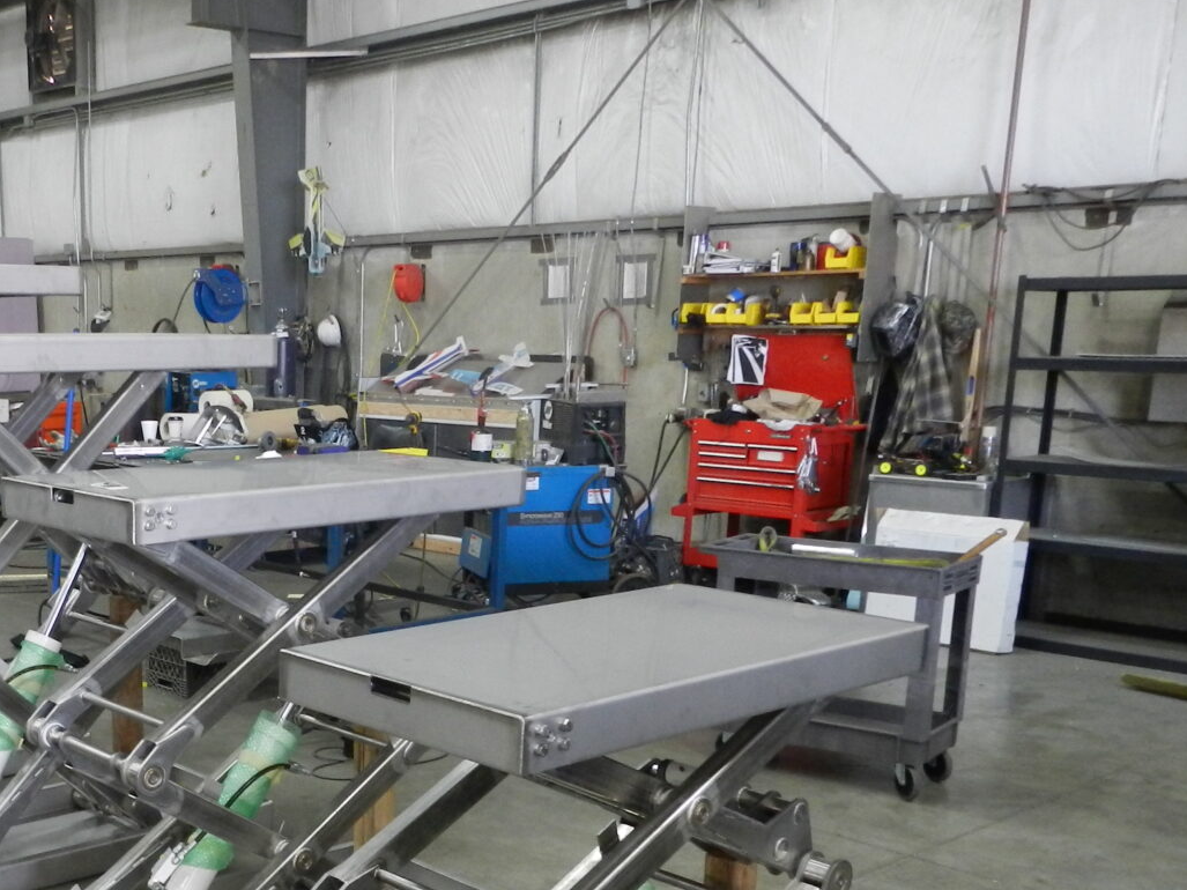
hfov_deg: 41.8
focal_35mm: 43
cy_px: 650
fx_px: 1474
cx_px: 221
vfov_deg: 33.0
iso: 400
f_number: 3.4
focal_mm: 4
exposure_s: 1/30
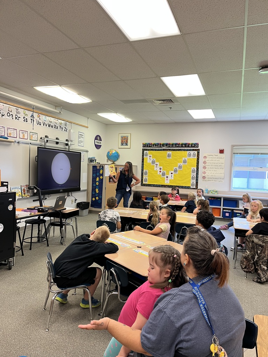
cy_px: 178
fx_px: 268
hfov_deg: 53.1
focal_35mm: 26
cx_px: 134
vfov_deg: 67.3
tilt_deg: -2.5
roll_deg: -1.2
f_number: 1.6
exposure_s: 1/60
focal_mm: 5.1
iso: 80
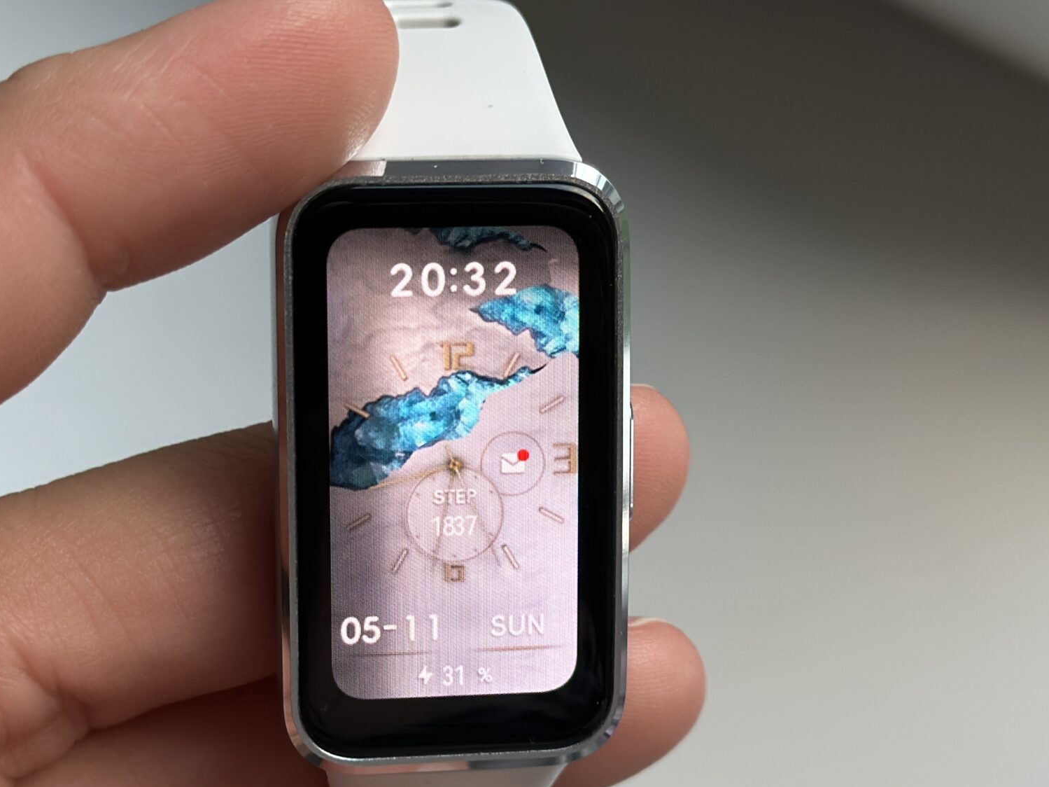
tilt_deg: -59.1
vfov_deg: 18.0
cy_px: 471
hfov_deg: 23.8
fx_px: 2485
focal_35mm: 82
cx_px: 454
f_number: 1.78
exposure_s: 1/60
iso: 125
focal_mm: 6.86
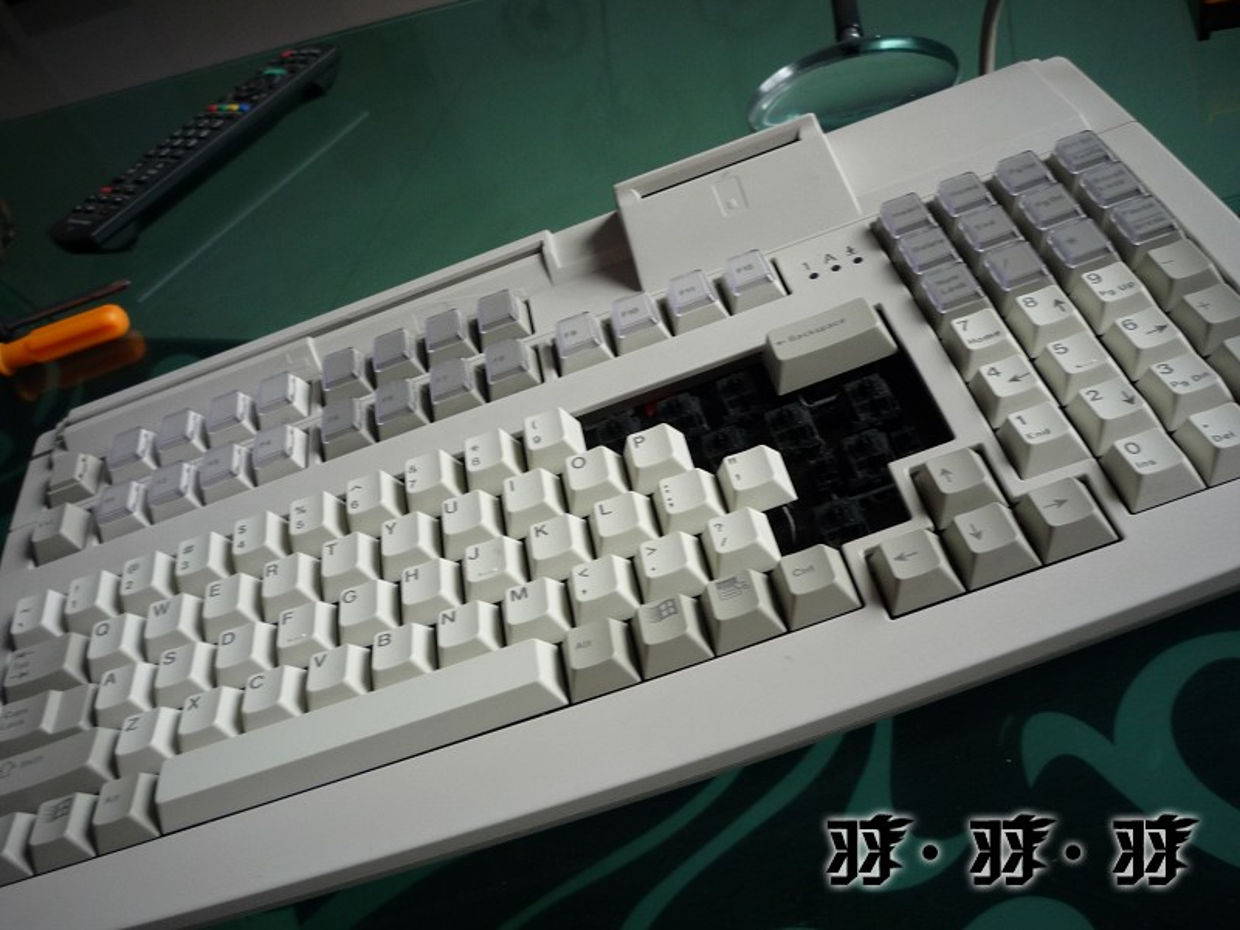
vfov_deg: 44.2
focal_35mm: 32
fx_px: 1146
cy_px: 465
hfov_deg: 56.8
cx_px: 620
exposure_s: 1/25
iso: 100
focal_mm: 5.2
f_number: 3.3
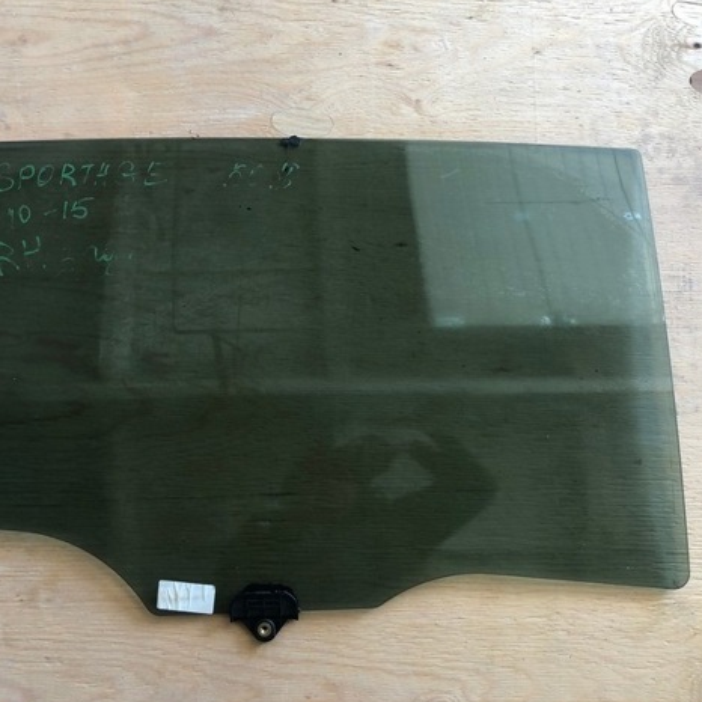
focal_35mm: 34
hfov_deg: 48.4
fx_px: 780
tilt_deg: -82.0
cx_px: 312
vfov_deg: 48.4
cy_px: 360
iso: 25
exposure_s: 1/40
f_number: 1.8
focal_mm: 4
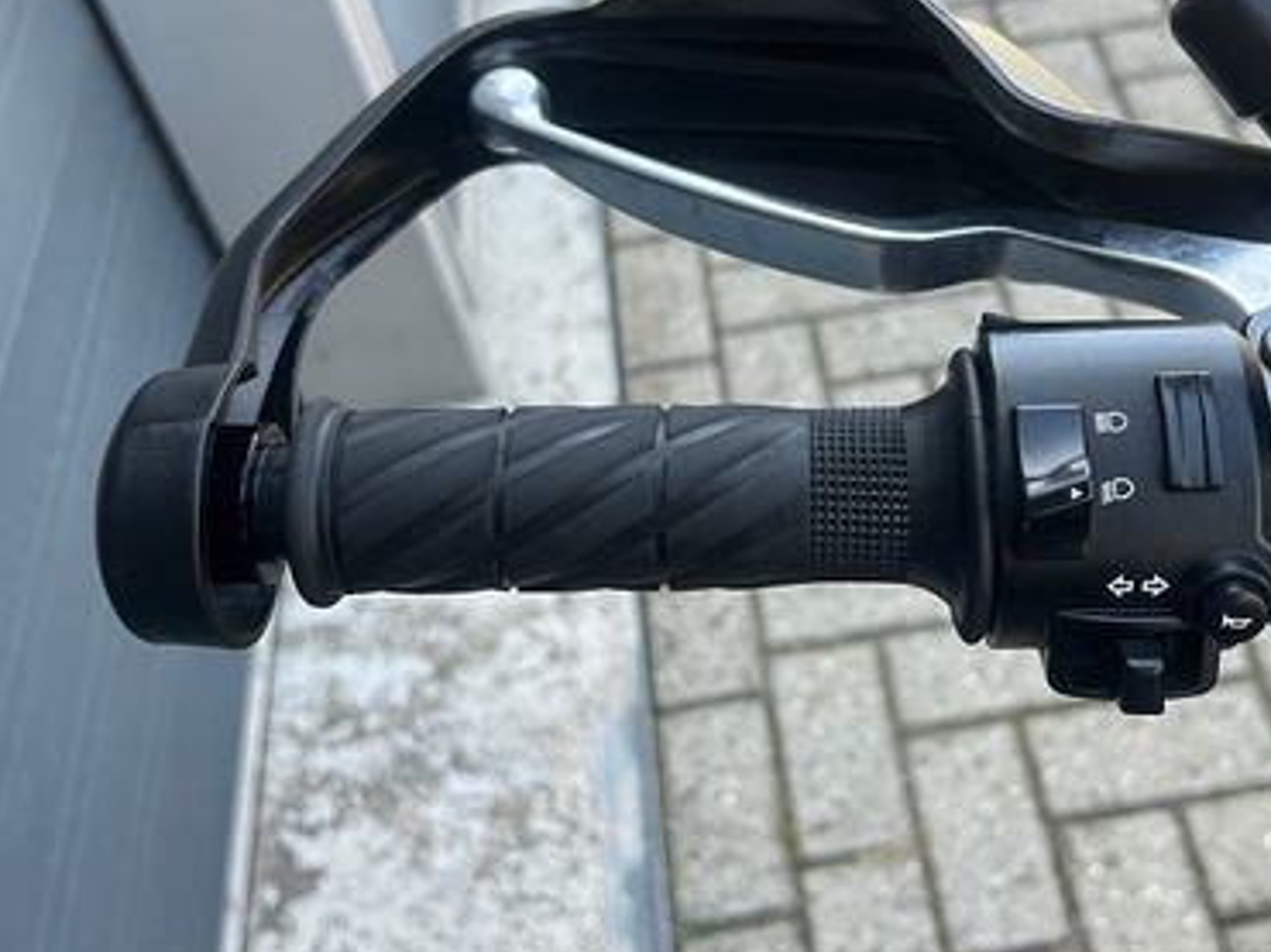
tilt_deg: -45.5
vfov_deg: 32.0
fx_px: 1651
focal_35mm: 45
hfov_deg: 41.9
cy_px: 368
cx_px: 769
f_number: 1.5
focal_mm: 5.7
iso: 50
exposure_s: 1/361
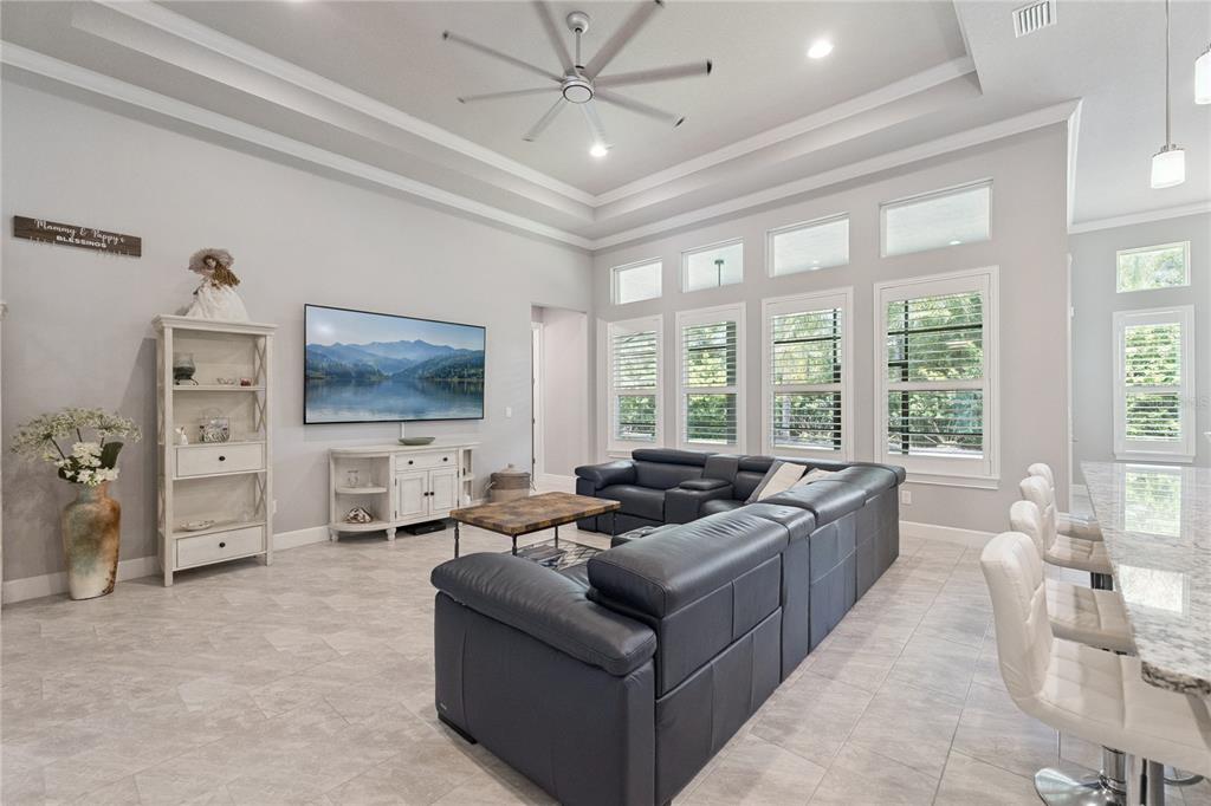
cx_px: 606
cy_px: 403
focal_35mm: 15
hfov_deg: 100.4
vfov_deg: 77.3
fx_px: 504
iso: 1000
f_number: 4
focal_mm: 10
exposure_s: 1/160
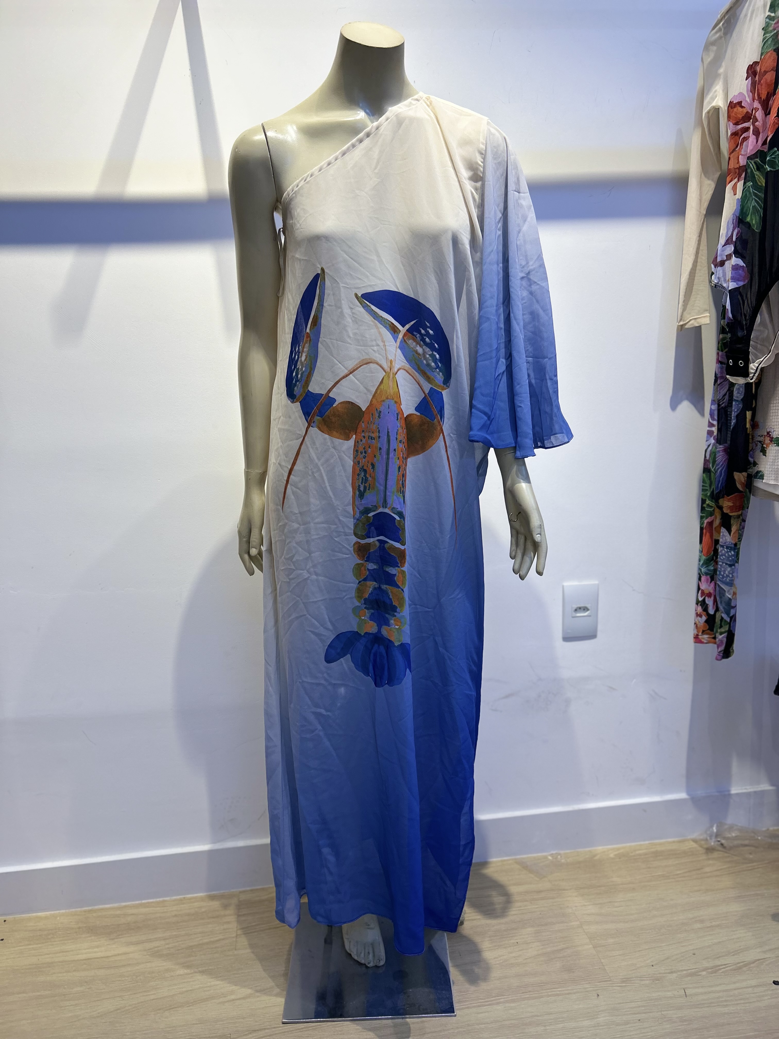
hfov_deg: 53.1
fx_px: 780
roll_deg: +1.2
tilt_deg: -9.9
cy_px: 520
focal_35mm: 26
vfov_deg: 67.3
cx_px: 390
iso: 64
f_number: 1.5
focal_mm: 5.7
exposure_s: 1/120
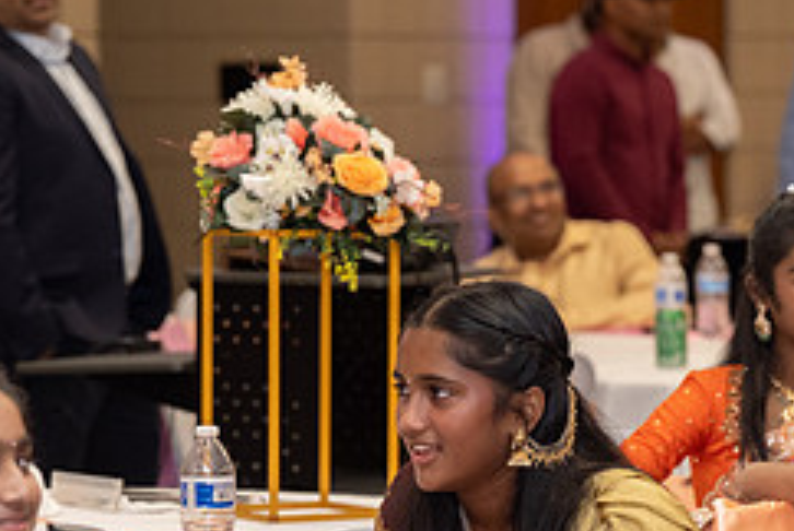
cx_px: 525
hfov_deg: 9.6
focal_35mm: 215
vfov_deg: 6.4
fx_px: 4748
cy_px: 628
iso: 1000
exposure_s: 1/160
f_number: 3.5
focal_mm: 88
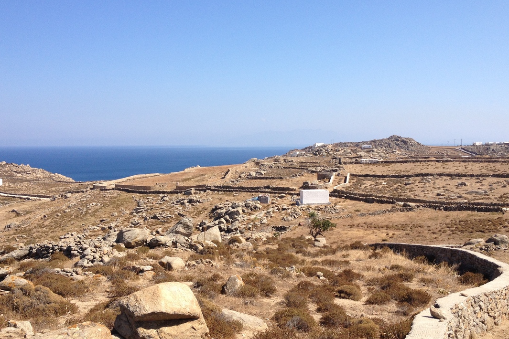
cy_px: 171
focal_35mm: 41
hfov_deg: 47.4
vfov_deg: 32.6
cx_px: 262
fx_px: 580
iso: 50
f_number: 2.4
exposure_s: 1/1727
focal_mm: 4.28
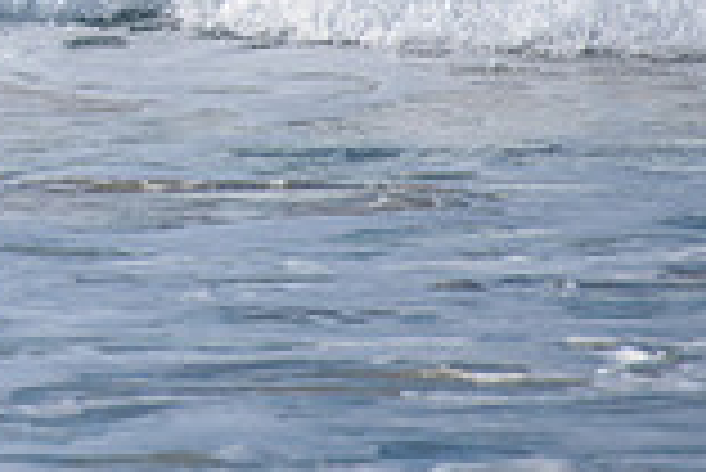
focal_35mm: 1844
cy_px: -303
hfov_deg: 1.1
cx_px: -490
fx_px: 36196
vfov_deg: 0.7
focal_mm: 500
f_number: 5.6
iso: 200
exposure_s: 1/2000
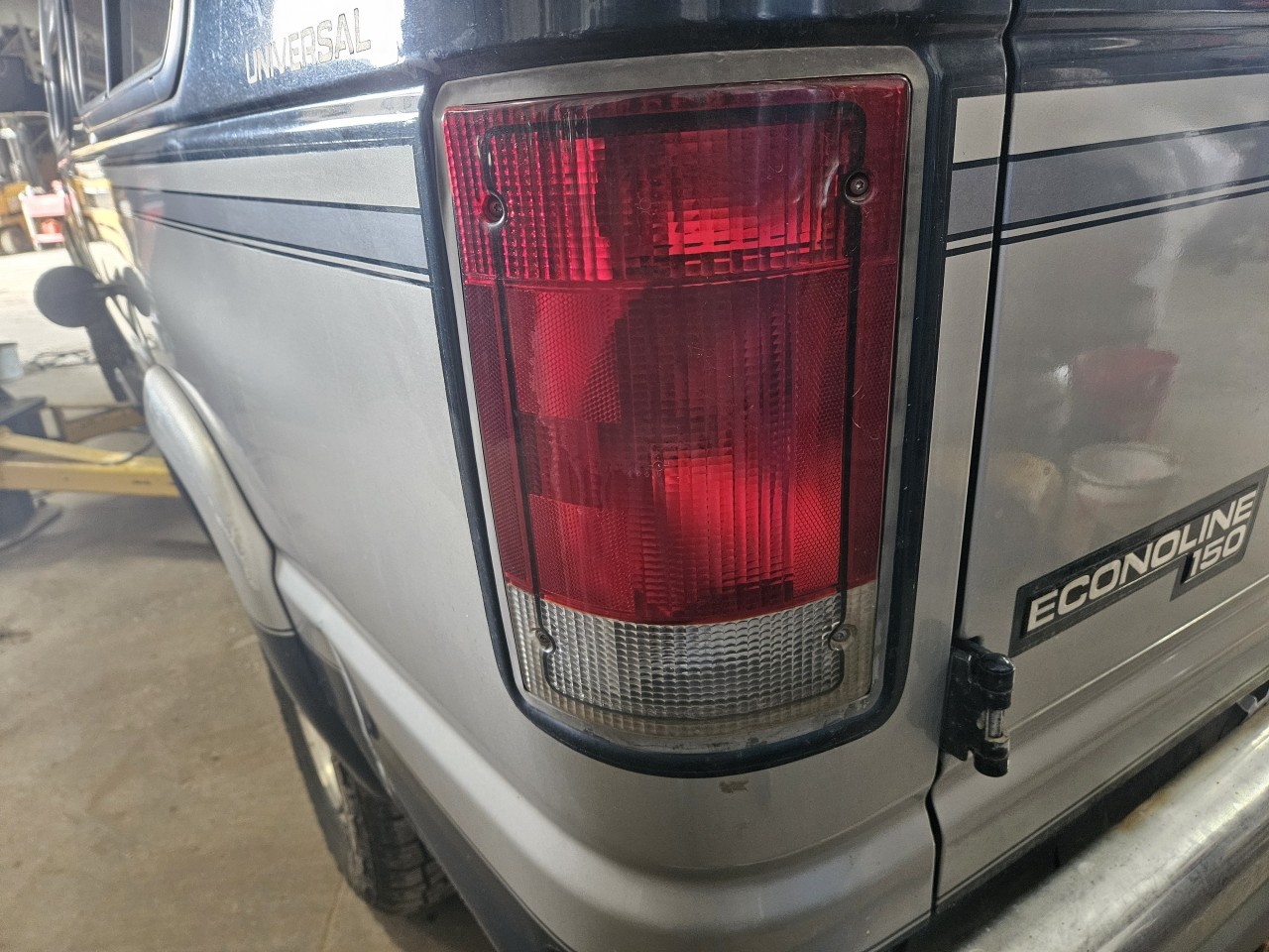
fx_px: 843
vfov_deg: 58.9
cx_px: 634
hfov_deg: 73.9
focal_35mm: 23
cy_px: 476
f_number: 1.8
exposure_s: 1/60
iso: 500
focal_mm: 5.4
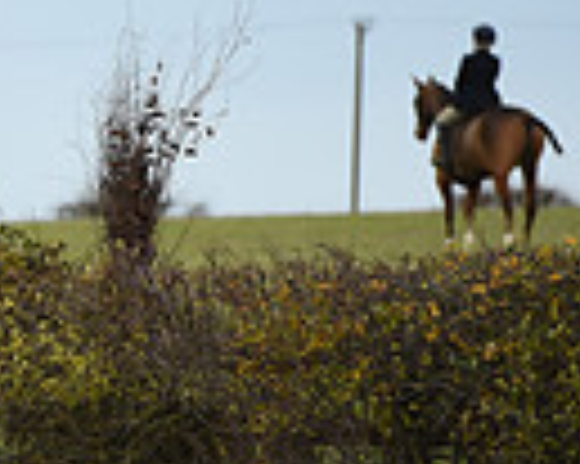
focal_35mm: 844
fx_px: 14477
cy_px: 315
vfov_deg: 1.8
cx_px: -625
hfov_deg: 2.3
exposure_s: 1/1000
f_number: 5
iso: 1400
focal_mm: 200
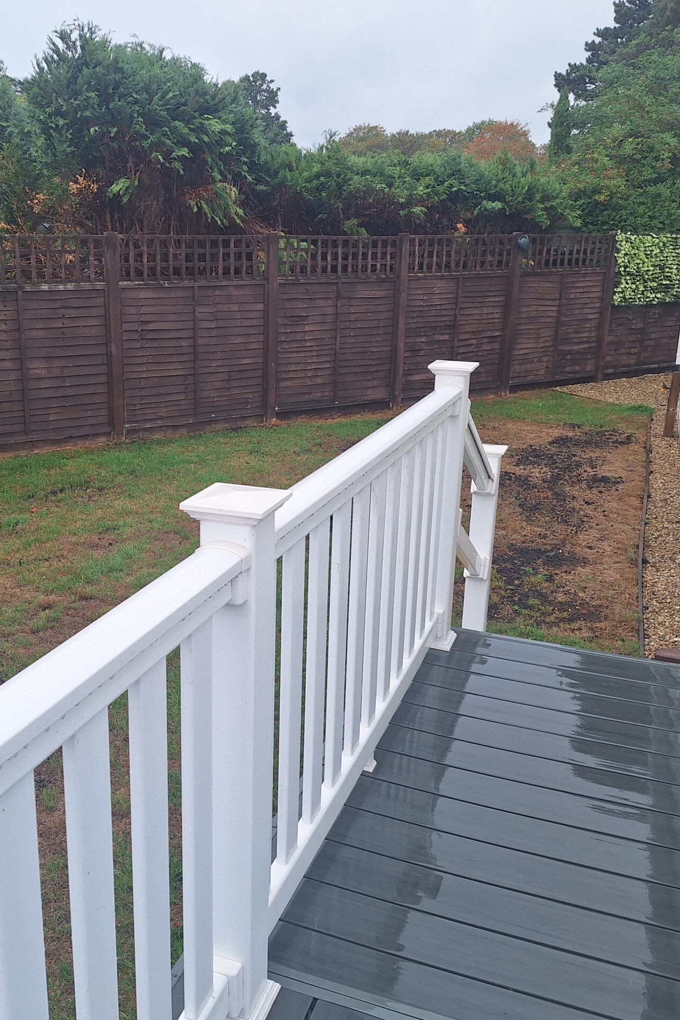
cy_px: 511
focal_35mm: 32
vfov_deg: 58.7
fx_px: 907
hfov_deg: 40.9
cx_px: 275
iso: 40
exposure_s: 1/744
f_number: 1.8
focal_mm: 5.54
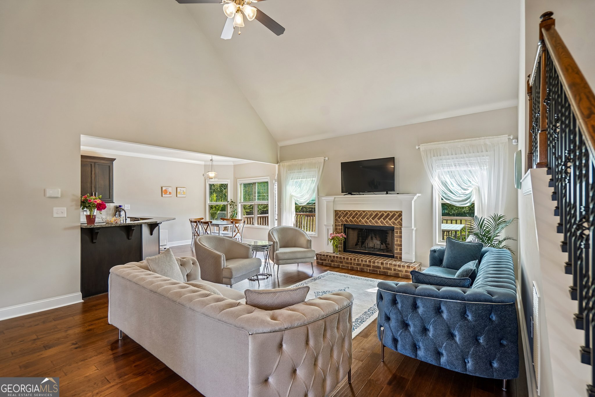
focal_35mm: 16
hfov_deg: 96.7
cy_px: 198
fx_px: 264
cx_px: 298
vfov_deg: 73.7
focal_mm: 16
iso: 50
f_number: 5
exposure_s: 1/13
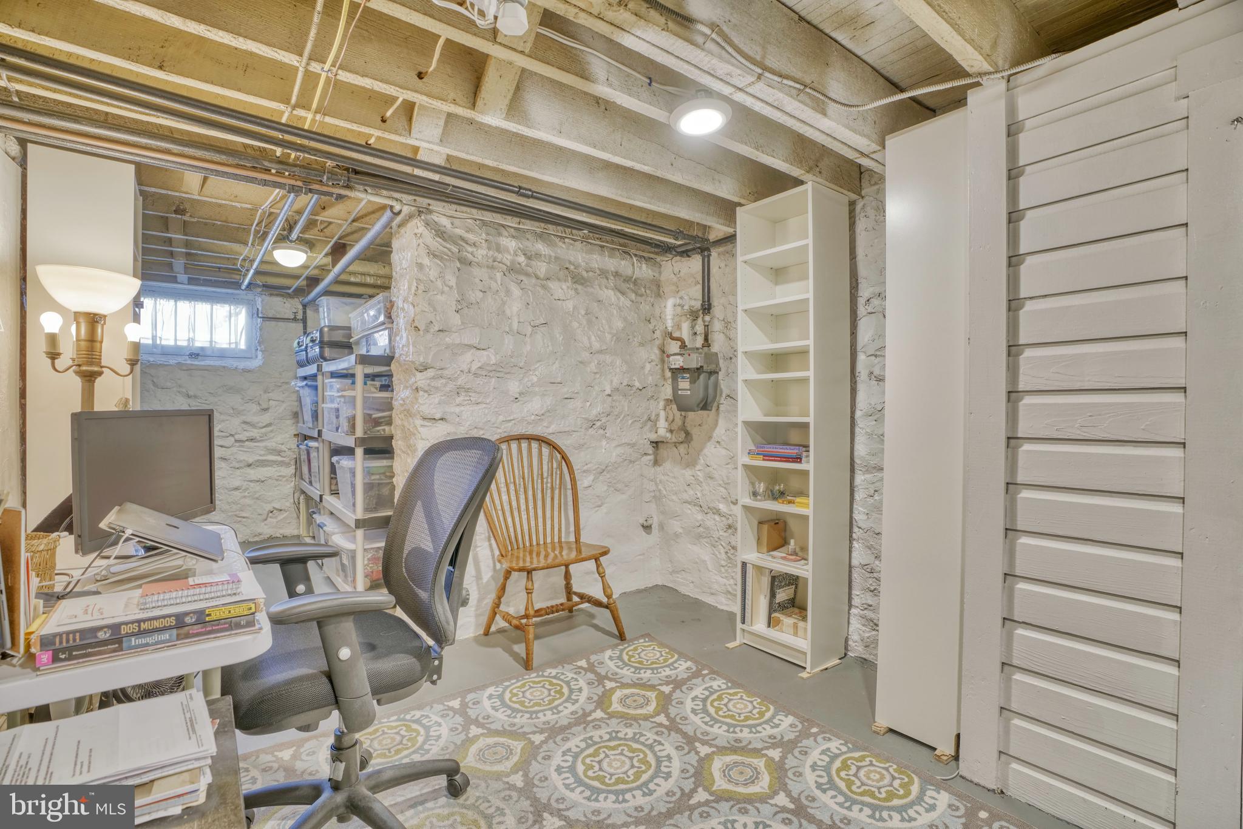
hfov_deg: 96.7
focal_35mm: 16
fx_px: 552
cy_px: 414
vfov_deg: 73.8
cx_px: 622
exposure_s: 1/15
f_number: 6.3
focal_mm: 16
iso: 640
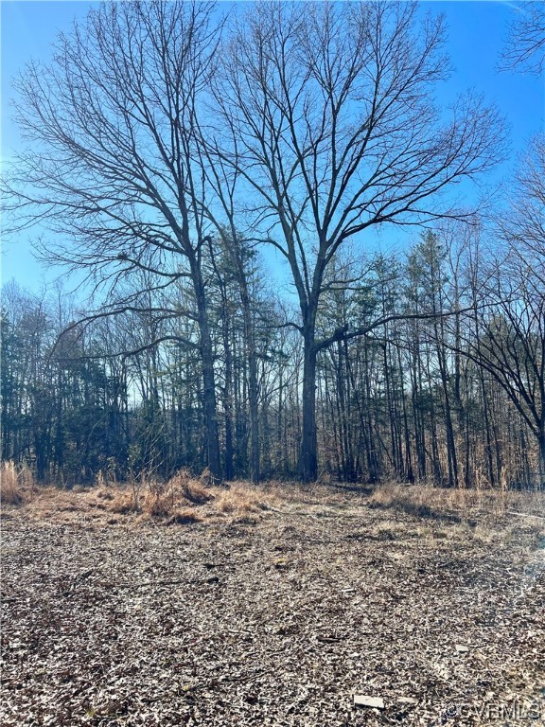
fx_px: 546
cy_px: 364
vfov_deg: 67.3
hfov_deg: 53.1
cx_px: 272
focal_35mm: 26
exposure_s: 1/2695
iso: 50
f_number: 1.5
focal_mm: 5.7
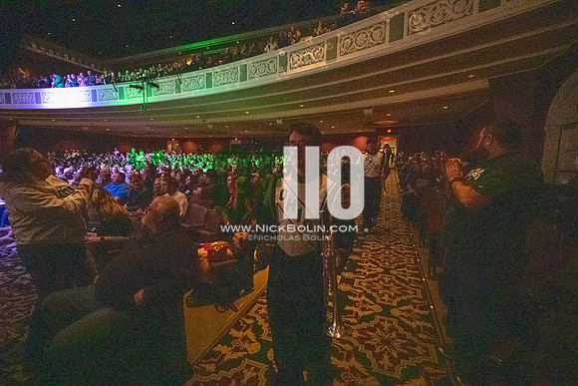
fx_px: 249
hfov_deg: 98.5
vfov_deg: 75.5
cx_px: 289
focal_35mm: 16
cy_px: 193
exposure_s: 1/500
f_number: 4
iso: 32254
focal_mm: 15.5
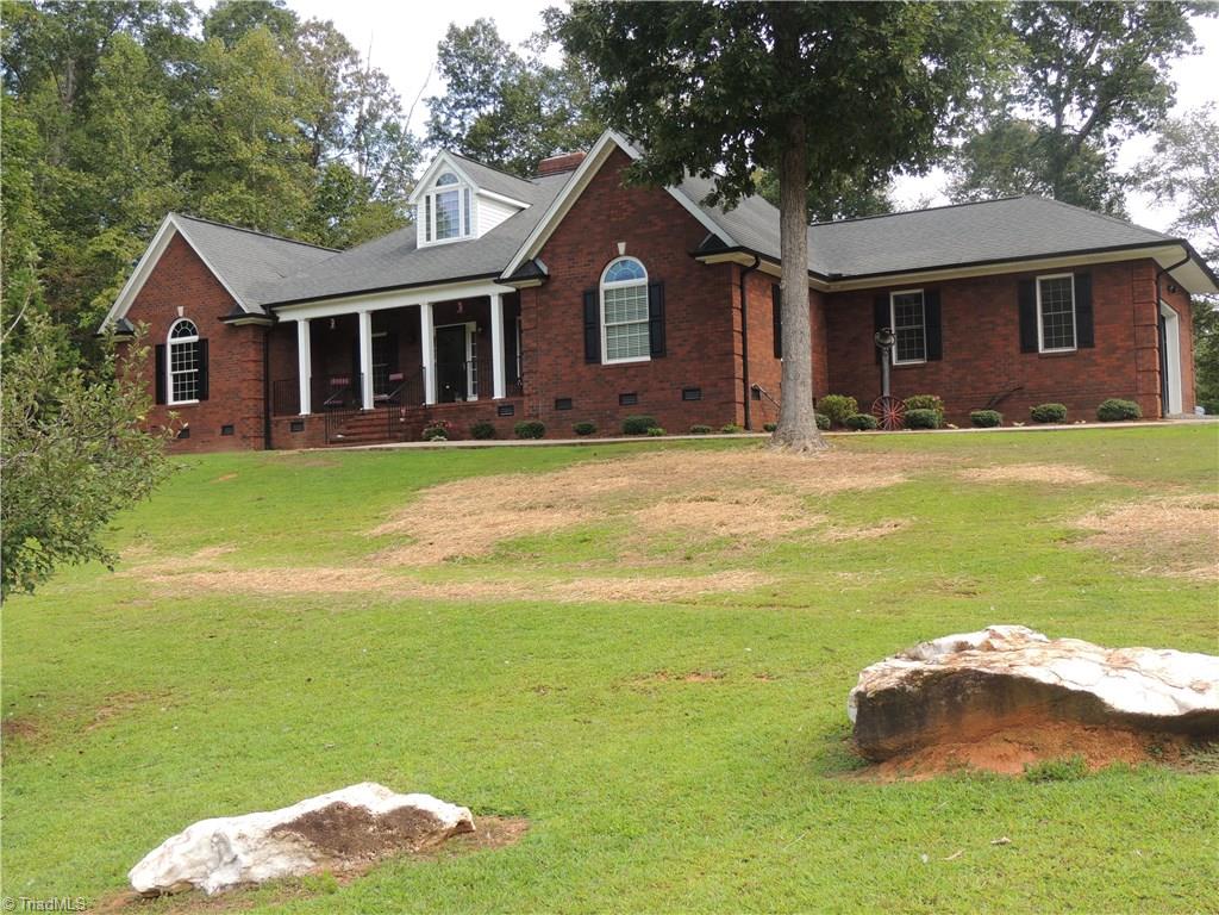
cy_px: 458
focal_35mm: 40
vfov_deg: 36.0
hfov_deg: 46.8
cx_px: 610
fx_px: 1409
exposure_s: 1/320
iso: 100
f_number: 3.3
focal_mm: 7.1
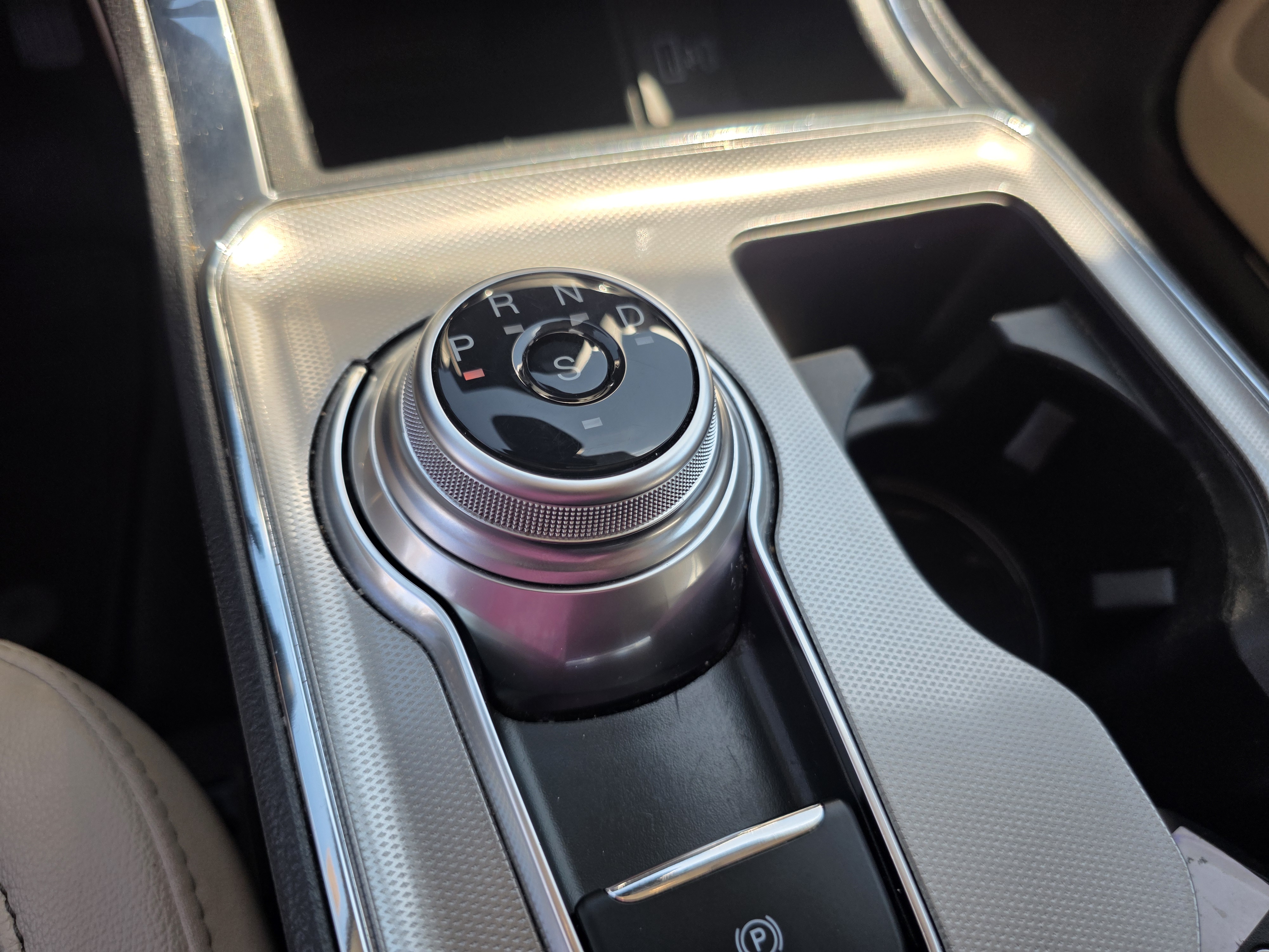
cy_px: 476
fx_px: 843
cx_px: 634
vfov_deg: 58.9
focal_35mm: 23
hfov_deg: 73.9
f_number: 1.7
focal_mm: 6.3
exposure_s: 1/1628
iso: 80
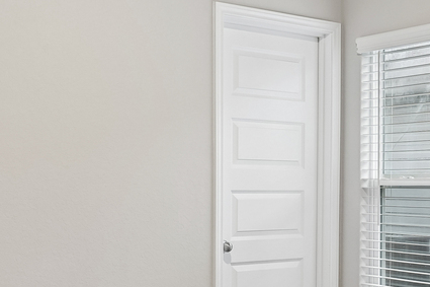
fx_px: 728
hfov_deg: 32.9
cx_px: 188
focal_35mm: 61
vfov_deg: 22.2
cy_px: 189
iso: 400
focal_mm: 16
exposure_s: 1/5
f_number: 8
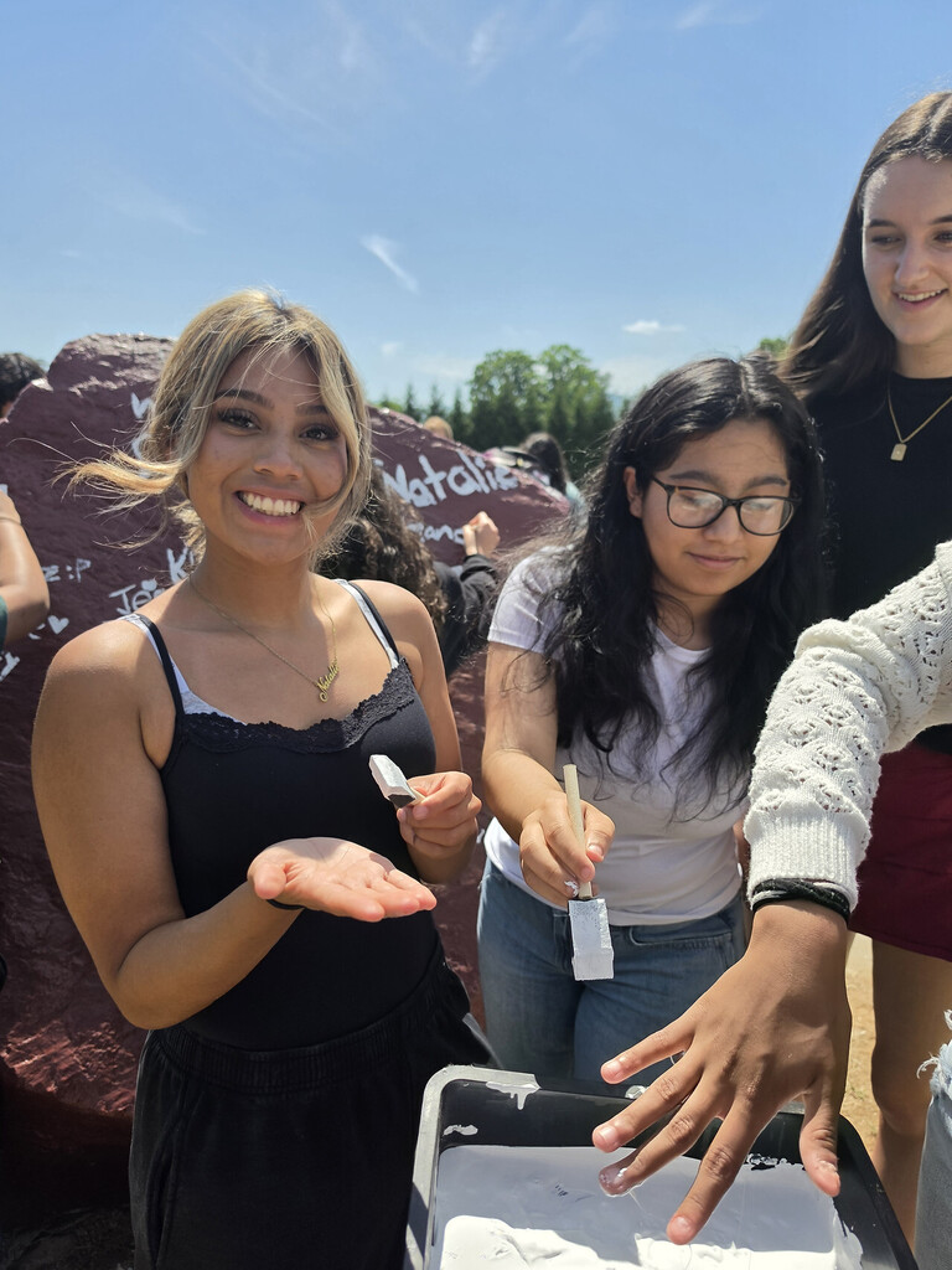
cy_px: 635
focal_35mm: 23
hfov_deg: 58.9
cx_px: 476
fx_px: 843
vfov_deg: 73.9
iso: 64
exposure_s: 1/7329
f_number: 1.4
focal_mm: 6.5
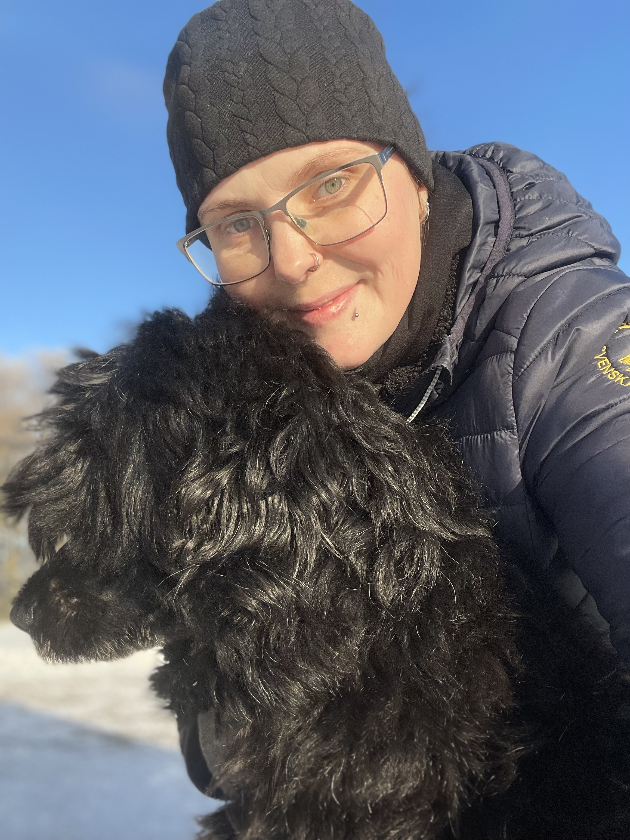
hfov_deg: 46.8
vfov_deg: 60.0
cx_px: 315
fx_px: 728
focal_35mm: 30
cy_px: 420
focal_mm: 2.71
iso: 32
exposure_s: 1/1172
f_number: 2.2
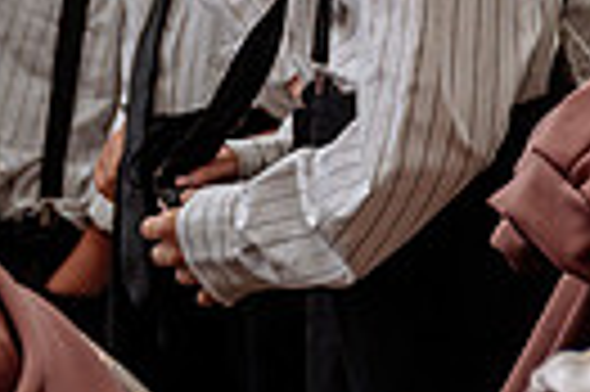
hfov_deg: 7.4
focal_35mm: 257
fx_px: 4207
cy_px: -117
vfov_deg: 5.3
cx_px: 1521
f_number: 2.8
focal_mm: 46
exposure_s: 1/160
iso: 500
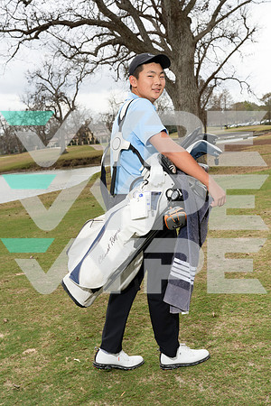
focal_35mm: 41
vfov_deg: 47.4
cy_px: 203
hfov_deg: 32.6
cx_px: 136
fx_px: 463
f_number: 10
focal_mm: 41
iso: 400
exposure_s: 1/250
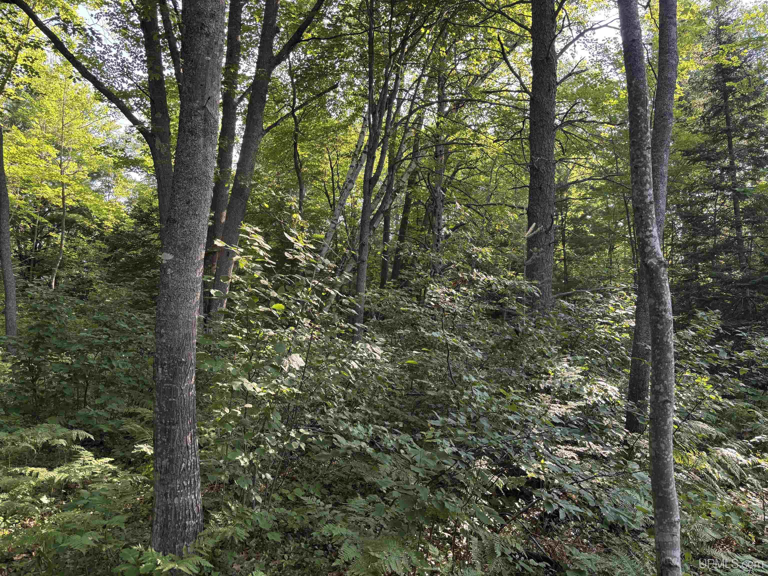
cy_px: 288
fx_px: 577
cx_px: 384
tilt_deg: +7.3
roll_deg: +0.9
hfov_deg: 67.3
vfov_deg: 53.1
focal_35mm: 26
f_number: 1.6
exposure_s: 1/128
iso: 64
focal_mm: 5.96
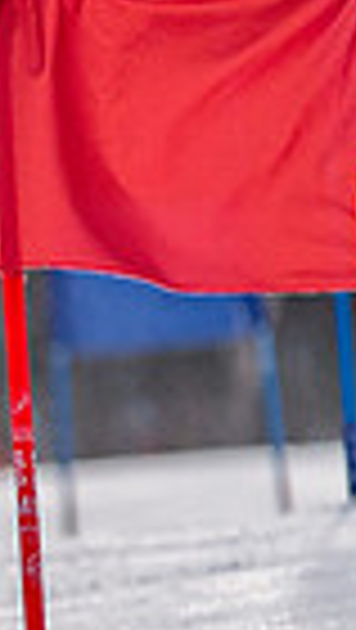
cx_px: -798
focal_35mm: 1908
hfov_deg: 0.6
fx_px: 31943
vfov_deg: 1.1
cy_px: 752
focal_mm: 440
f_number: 6
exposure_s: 1/5000
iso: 640
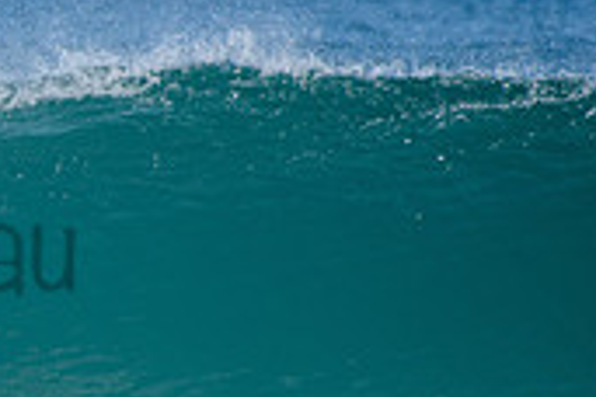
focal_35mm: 1697
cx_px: -293
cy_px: 211
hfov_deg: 1.2
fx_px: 28093
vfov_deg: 0.8
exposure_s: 1/2000
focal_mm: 500
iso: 160
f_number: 5.6
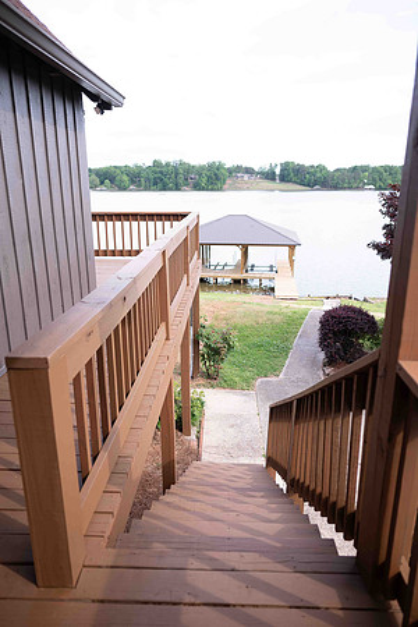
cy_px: 314
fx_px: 418
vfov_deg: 73.7
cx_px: 209
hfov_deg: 53.1
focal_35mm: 24
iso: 100
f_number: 2.5
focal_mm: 24
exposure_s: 1/500
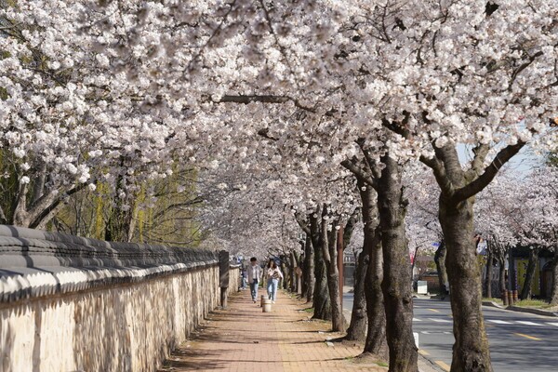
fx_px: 2309
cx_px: 279
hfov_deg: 13.8
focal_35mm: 149
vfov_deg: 9.2
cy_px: 186
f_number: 10
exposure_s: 1/160
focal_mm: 149
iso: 125
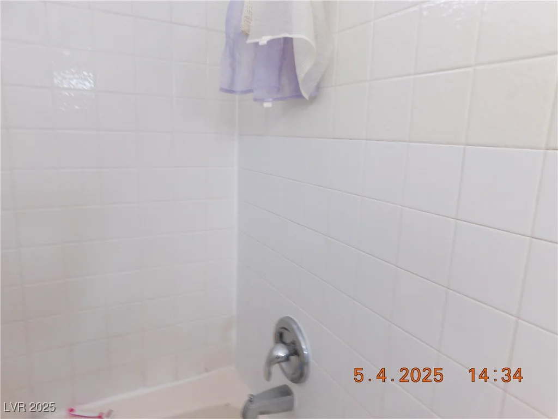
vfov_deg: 56.8
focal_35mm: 24
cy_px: 210
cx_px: 279
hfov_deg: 71.6
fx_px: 387
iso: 250
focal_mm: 4.1
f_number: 3
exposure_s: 1/30
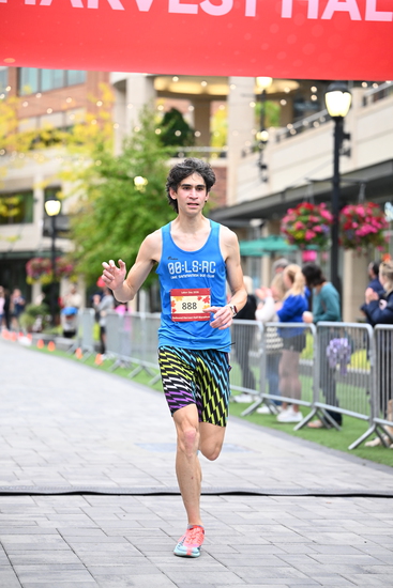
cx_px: 196
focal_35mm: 97
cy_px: 294
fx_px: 1587
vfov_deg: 21.0
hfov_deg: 14.1
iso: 1600
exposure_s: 1/800
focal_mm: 97
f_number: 2.8
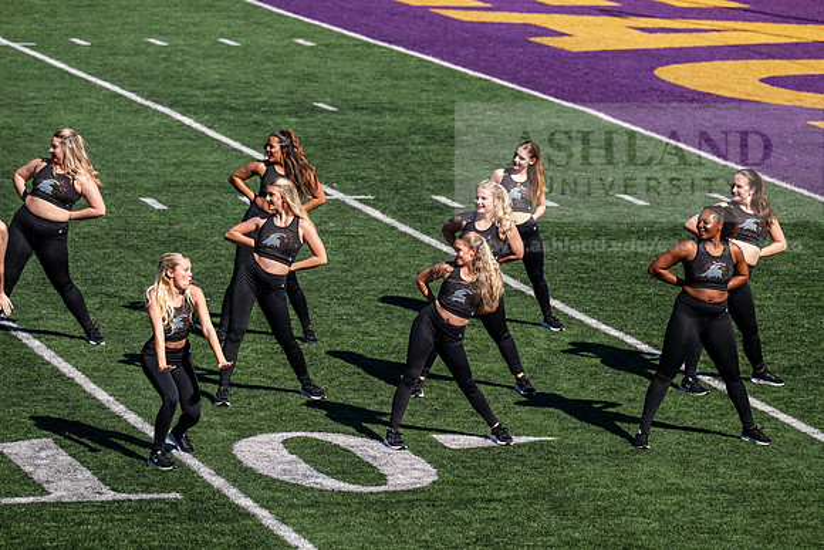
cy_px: 275
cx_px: 412
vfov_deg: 7.2
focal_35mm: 190
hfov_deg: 10.8
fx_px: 4350
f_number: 5
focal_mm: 190
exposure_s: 1/1000
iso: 160
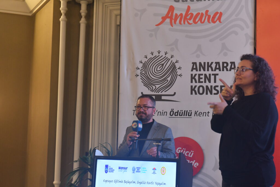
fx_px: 544
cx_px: 140
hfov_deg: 28.8
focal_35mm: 70
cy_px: 94
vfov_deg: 19.5
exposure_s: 1/100
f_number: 5.6
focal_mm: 70
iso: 1250
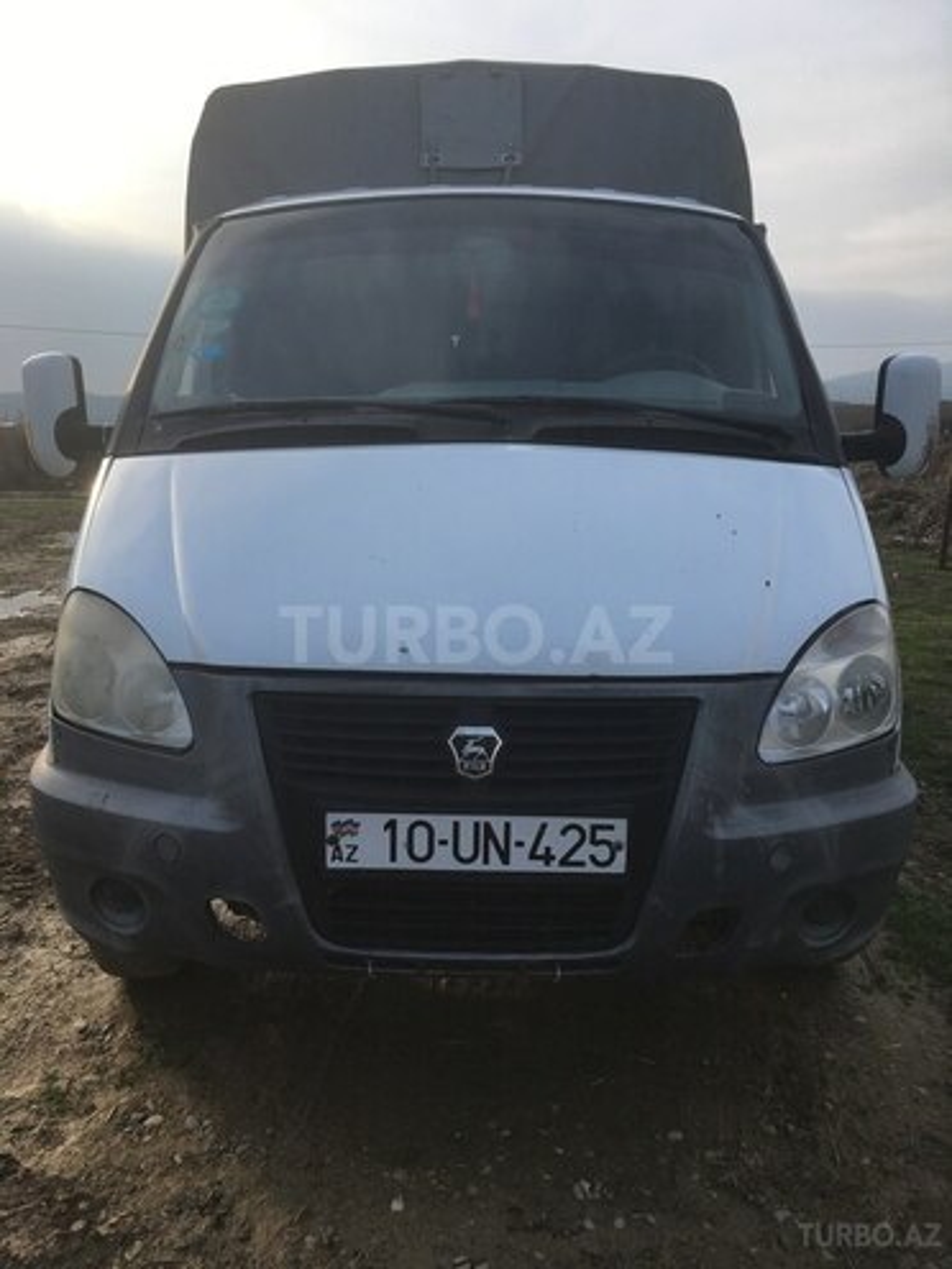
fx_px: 1063
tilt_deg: -9.1
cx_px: 476
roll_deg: +1.2
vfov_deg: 61.7
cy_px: 634
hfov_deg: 48.2
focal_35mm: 29
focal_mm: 4.15
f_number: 2.2
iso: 25
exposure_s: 1/615
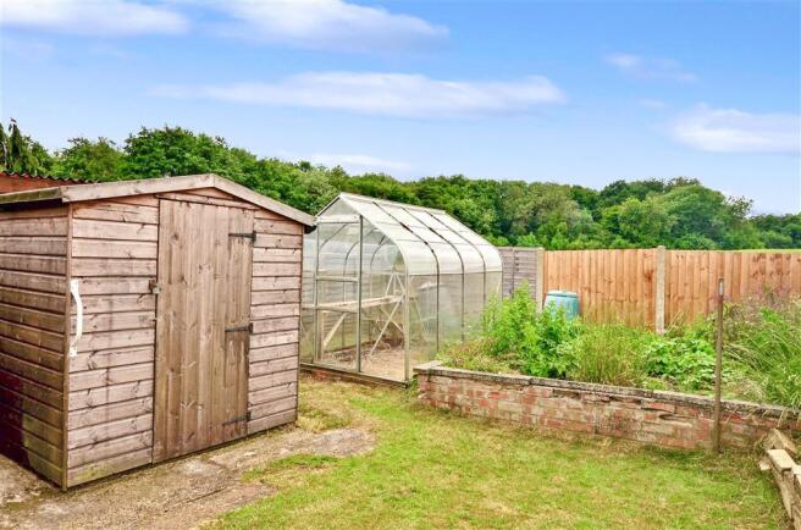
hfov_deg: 81.3
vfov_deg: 59.2
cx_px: 400
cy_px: 265
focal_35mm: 21
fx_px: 466
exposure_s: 1/60
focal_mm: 14
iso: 320
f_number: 16
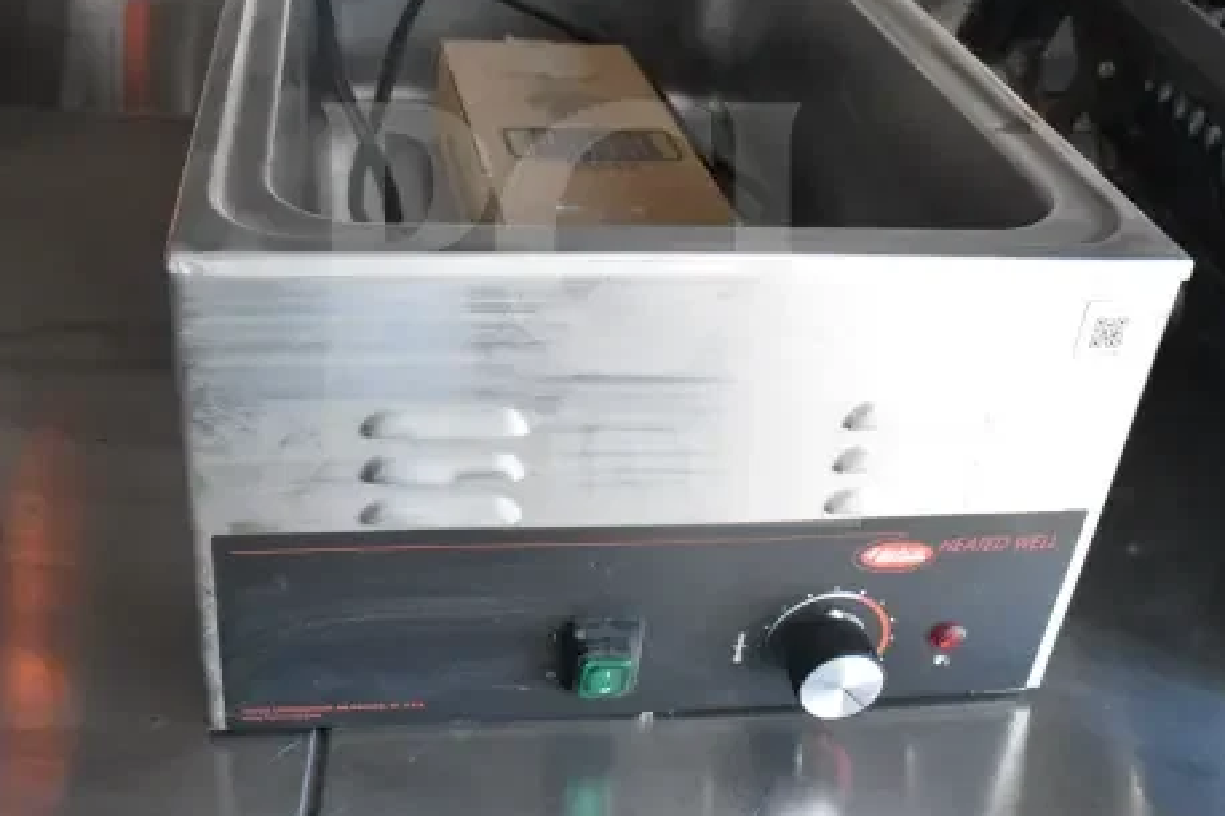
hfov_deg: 48.4
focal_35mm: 40
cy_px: 314
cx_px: 559
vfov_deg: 33.2
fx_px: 1361
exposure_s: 1/160
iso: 6400
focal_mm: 20
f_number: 6.3
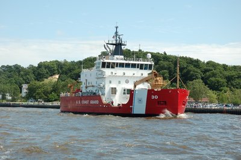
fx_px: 502
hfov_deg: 27.0
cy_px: 80
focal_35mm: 75
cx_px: 120
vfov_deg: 18.2
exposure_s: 1/250
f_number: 8
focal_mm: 50
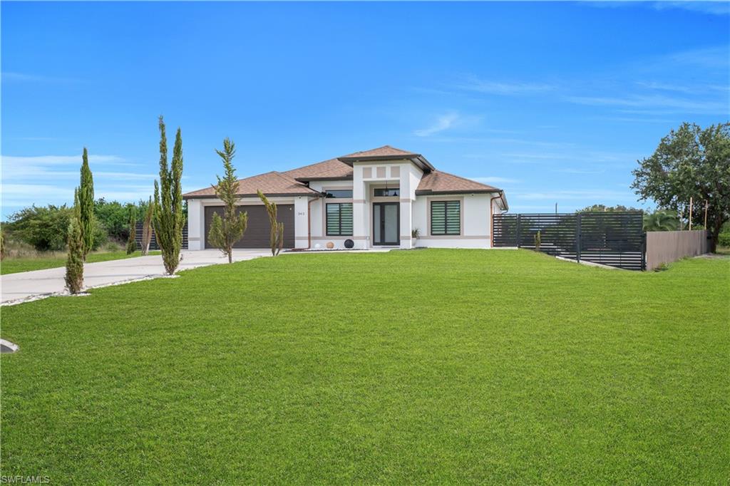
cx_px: 365
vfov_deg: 43.6
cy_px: 243
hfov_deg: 61.9
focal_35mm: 30
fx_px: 608
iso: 100
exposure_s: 1/250
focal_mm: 20
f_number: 8
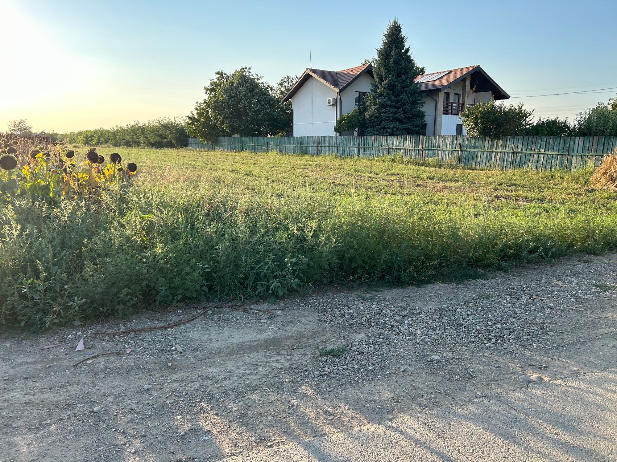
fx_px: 463
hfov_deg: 67.3
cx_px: 308
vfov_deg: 53.1
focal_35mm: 26
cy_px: 231
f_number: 1.5
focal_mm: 5.7
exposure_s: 1/982
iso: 50
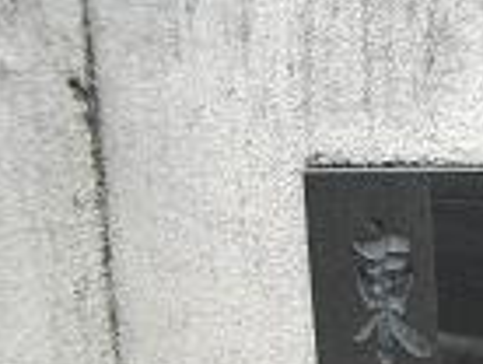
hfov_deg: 19.6
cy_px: 364
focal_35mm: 90
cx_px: 670
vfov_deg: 16.1
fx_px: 1258
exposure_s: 1/250
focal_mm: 5.7
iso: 100
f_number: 2.9
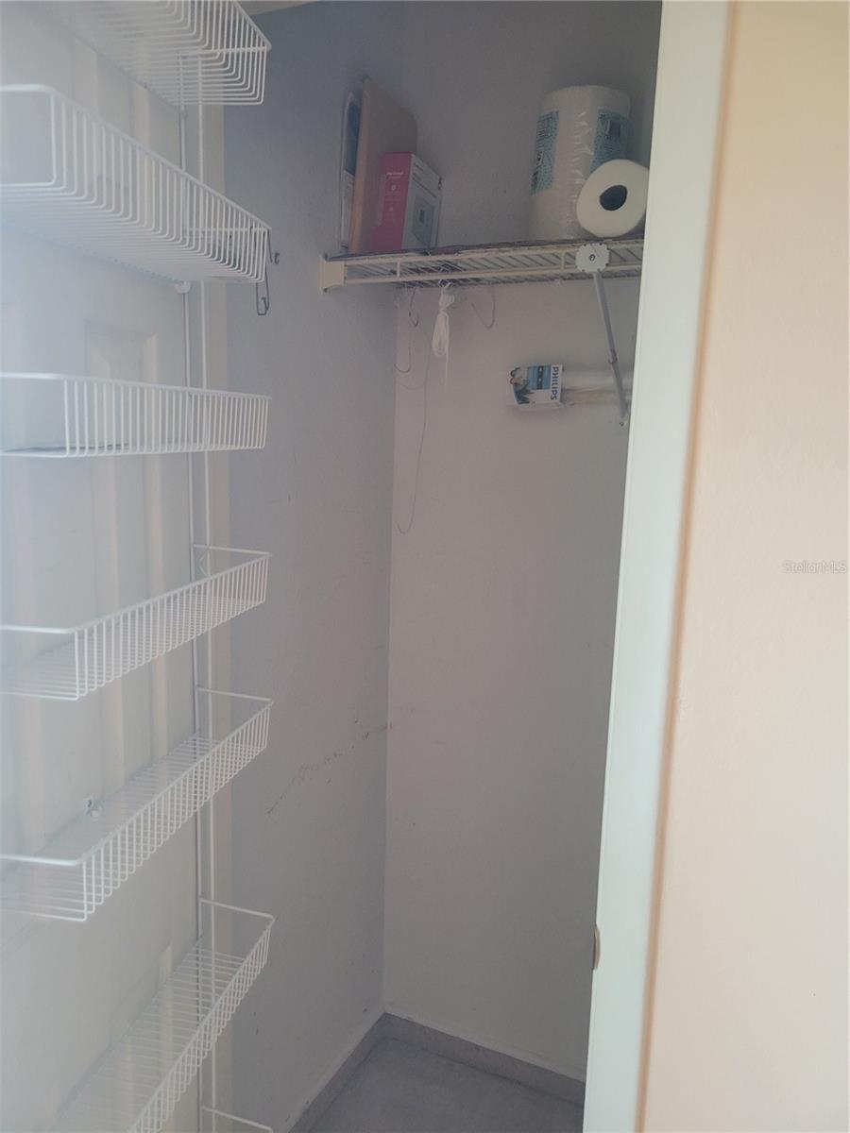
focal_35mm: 26
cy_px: 566
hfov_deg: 53.1
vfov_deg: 67.3
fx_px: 851
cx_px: 425
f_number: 1.8
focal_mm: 5.4
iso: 250
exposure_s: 1/60
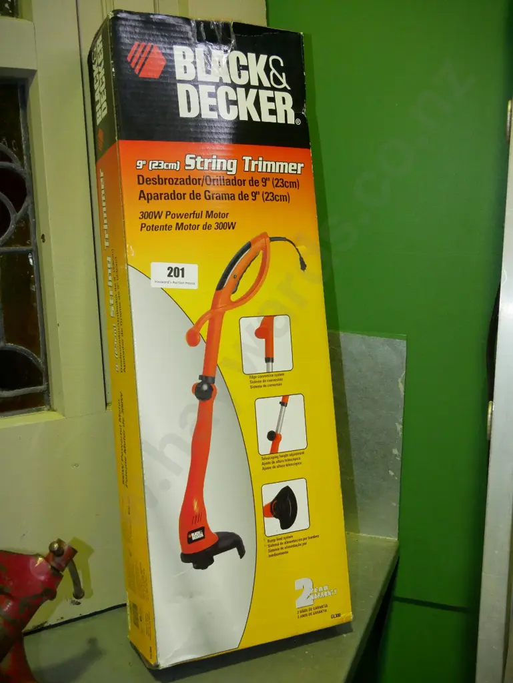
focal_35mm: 44
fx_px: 869
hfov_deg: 32.9
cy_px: 342
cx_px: 256
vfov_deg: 42.9
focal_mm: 22
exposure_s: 1/160
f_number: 5.6
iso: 3200
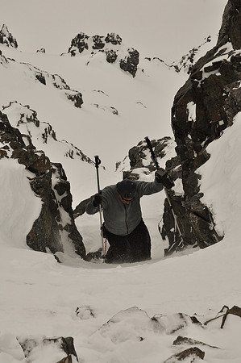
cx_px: 120
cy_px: 182
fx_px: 1283
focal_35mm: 128
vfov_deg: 16.1
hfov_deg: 10.7
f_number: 14
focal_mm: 85
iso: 320
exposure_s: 1/250
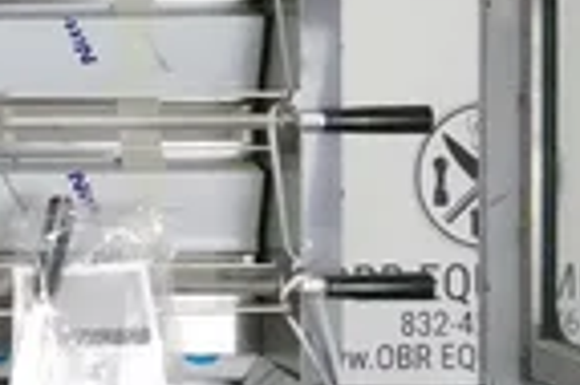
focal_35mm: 87
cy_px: 136
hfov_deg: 21.4
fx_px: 1400
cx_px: -158
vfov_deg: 15.6
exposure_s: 1/500
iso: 12800
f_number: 6.3
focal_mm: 11.52
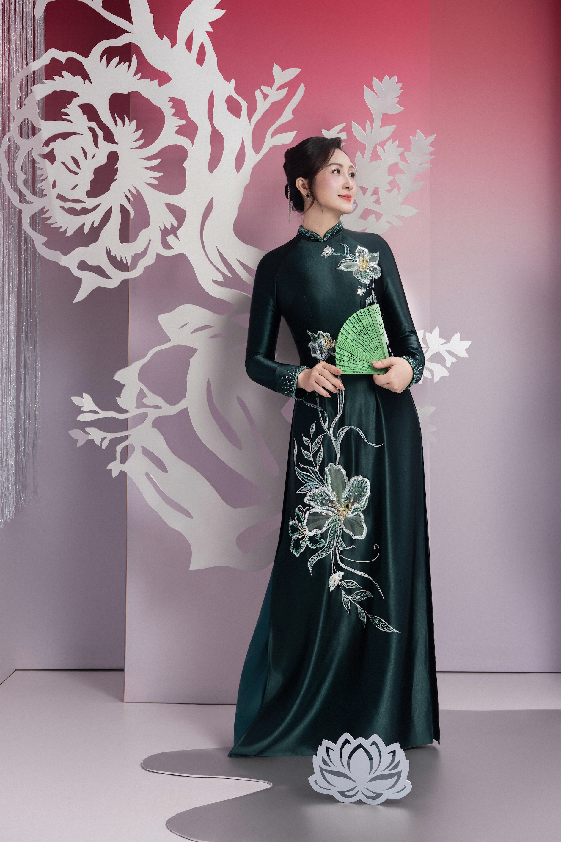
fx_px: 1285
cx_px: 280
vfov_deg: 36.2
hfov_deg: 24.6
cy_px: 421
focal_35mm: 55
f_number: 6.3
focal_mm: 55
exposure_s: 1/160
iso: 200
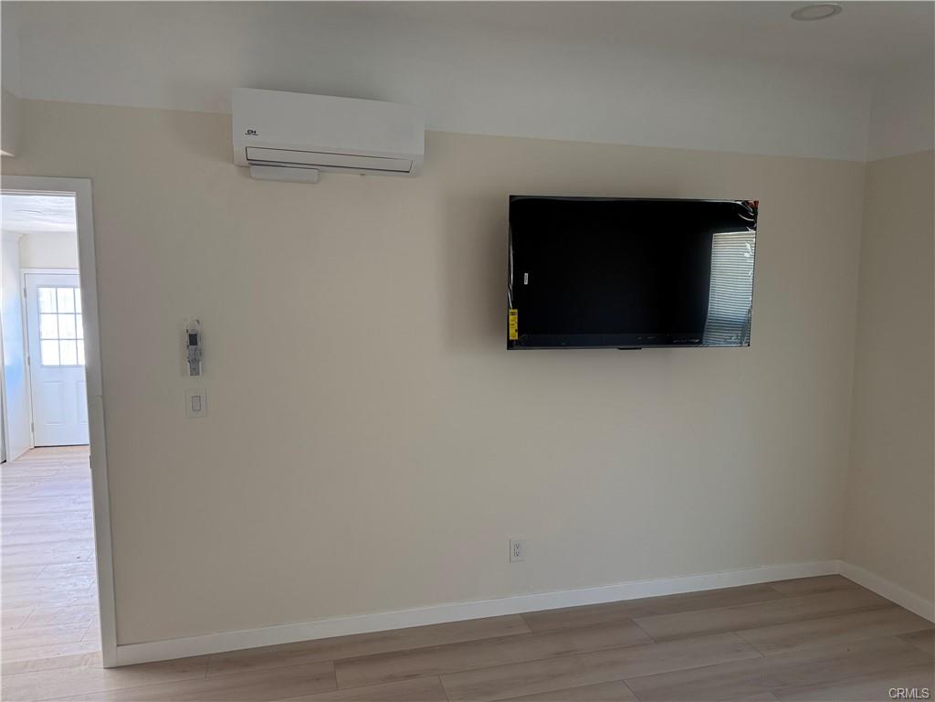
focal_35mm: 24
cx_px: 468
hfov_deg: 71.6
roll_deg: -1.2
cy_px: 351
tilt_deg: -7.8
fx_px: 648
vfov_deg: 56.8
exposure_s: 1/60
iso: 250
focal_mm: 6.76
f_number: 1.78
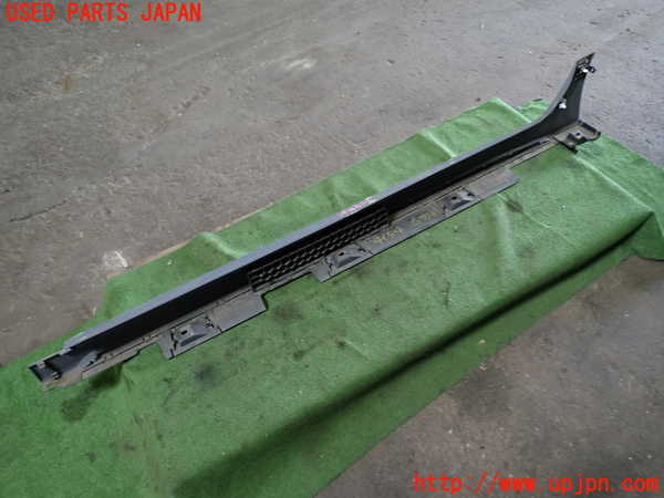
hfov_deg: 69.4
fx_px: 480
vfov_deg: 54.9
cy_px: 249
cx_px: 332
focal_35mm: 25
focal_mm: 4.5
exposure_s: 1/30
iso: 250
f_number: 2
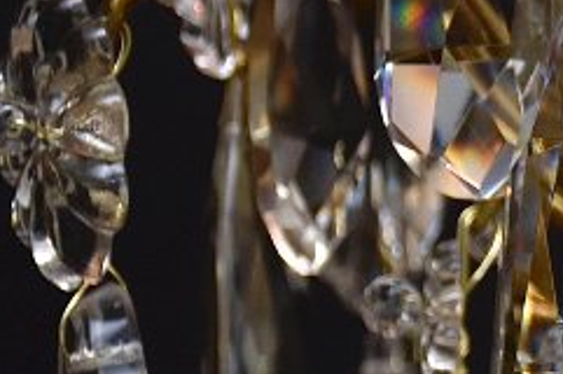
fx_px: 5607
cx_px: 1278
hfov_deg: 5.6
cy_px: 215
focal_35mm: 359
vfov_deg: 3.8
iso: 640
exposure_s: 1/160
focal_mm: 48
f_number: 4.5
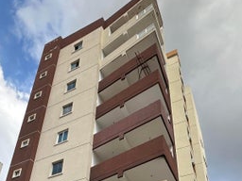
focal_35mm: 35
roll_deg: -1.7
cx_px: 120
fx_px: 245
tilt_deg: +27.2
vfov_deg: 33.5
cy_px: 215
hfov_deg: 52.6
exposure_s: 1/1383
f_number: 2.2
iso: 40
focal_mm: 2.22
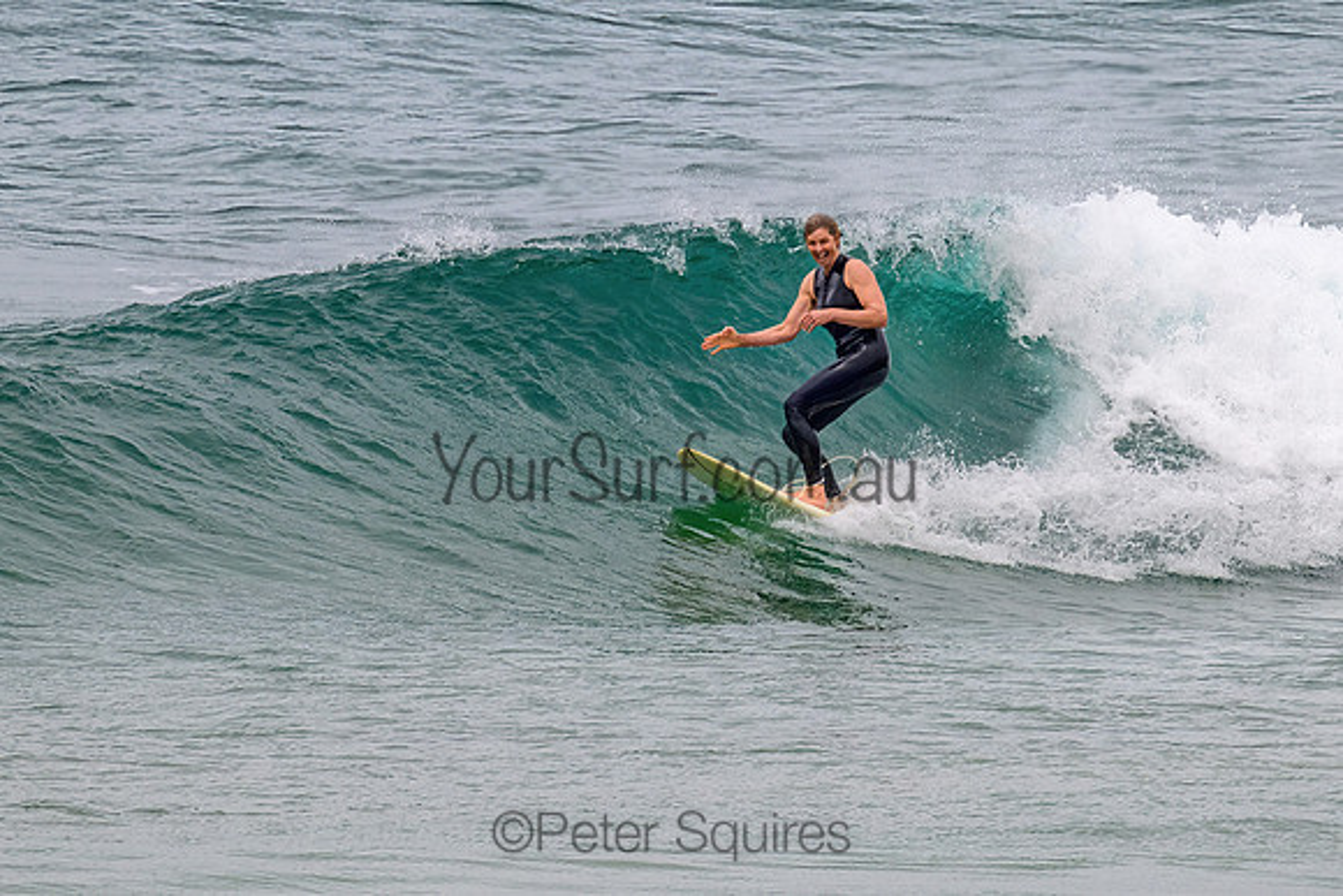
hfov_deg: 1.9
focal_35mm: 1069
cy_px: 361
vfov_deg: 1.3
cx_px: 805
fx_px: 39879
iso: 800
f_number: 11
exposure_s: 1/2000
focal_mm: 800
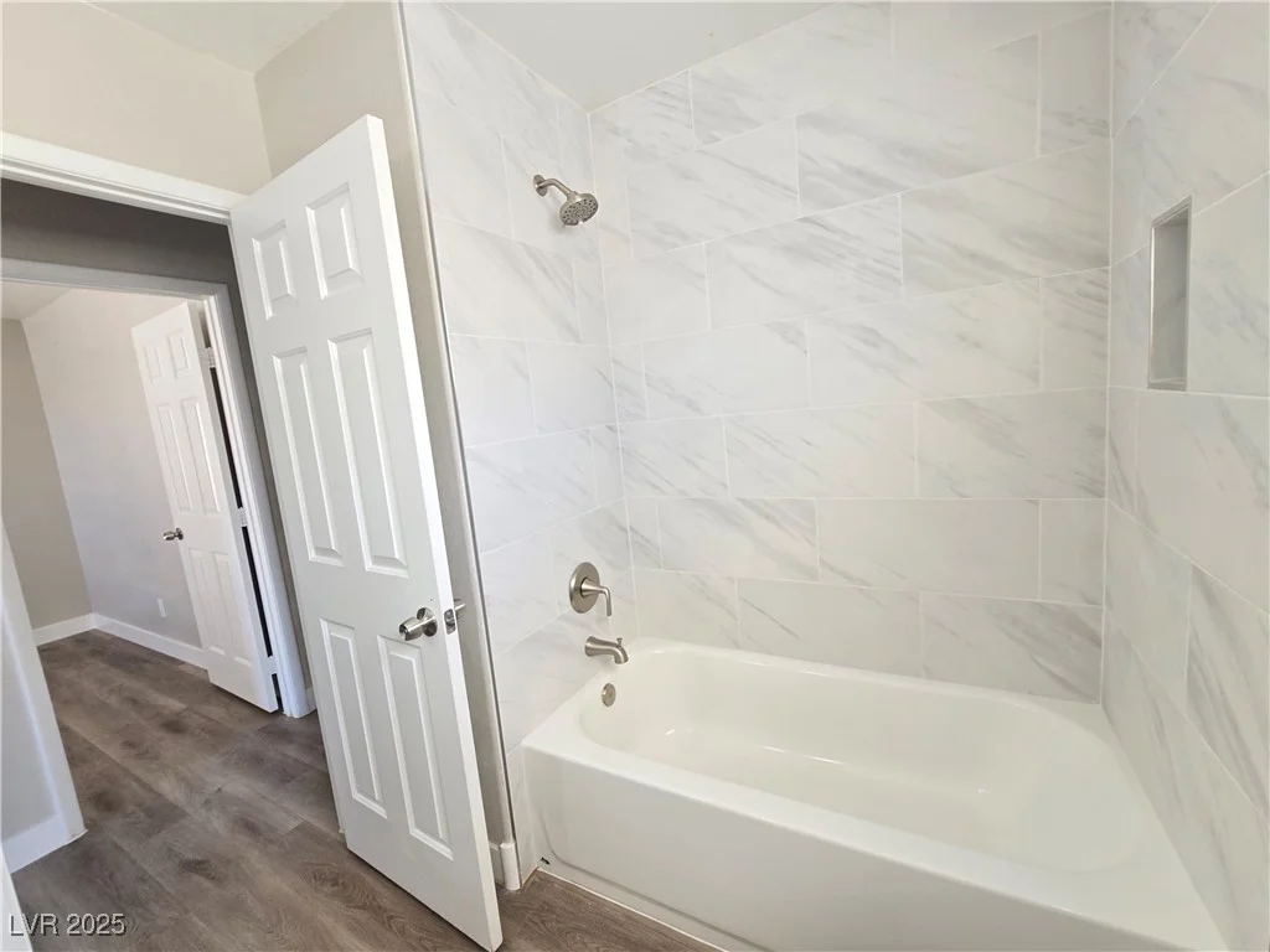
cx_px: 635
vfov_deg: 89.9
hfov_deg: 106.2
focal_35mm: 13
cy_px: 476
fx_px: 477
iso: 80
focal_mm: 2.2
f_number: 2.2
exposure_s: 1/60
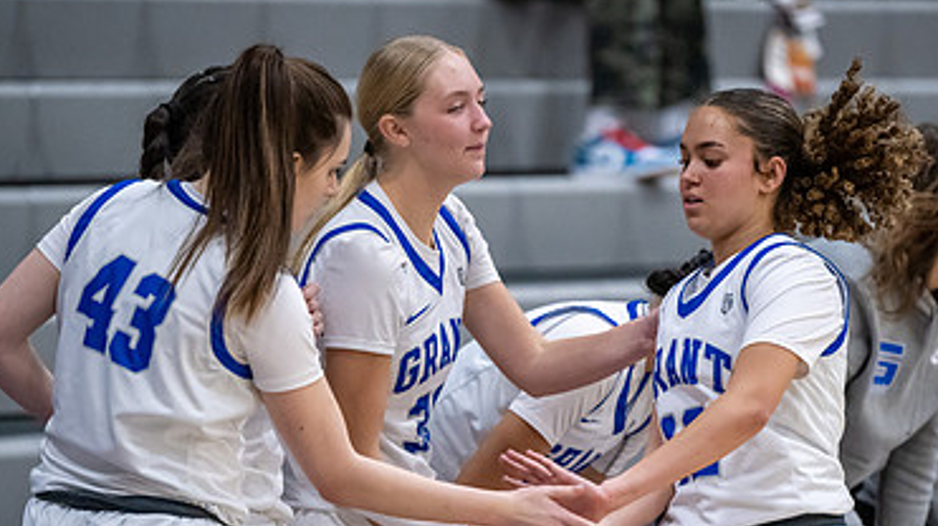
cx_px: 574
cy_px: 434
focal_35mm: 287
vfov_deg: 4.2
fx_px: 7133
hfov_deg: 7.5
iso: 4500
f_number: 2.8
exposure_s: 1/1000
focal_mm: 175
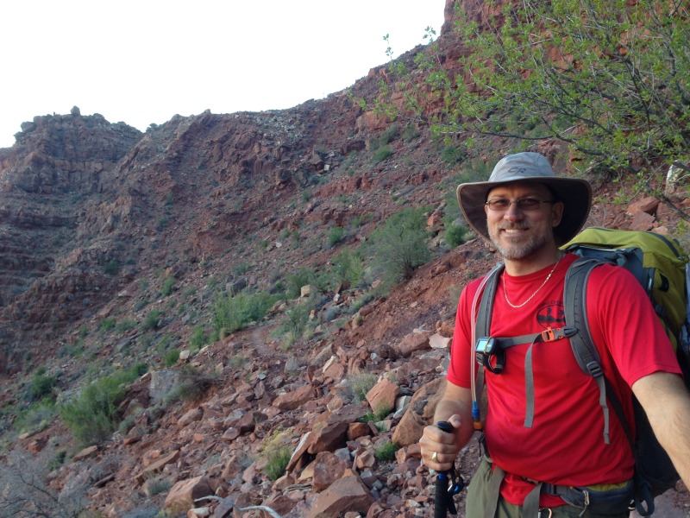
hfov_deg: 55.4
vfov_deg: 42.9
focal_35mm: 33
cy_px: 259
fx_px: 658
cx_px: 345
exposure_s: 1/120
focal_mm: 4.12
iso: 64
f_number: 2.4
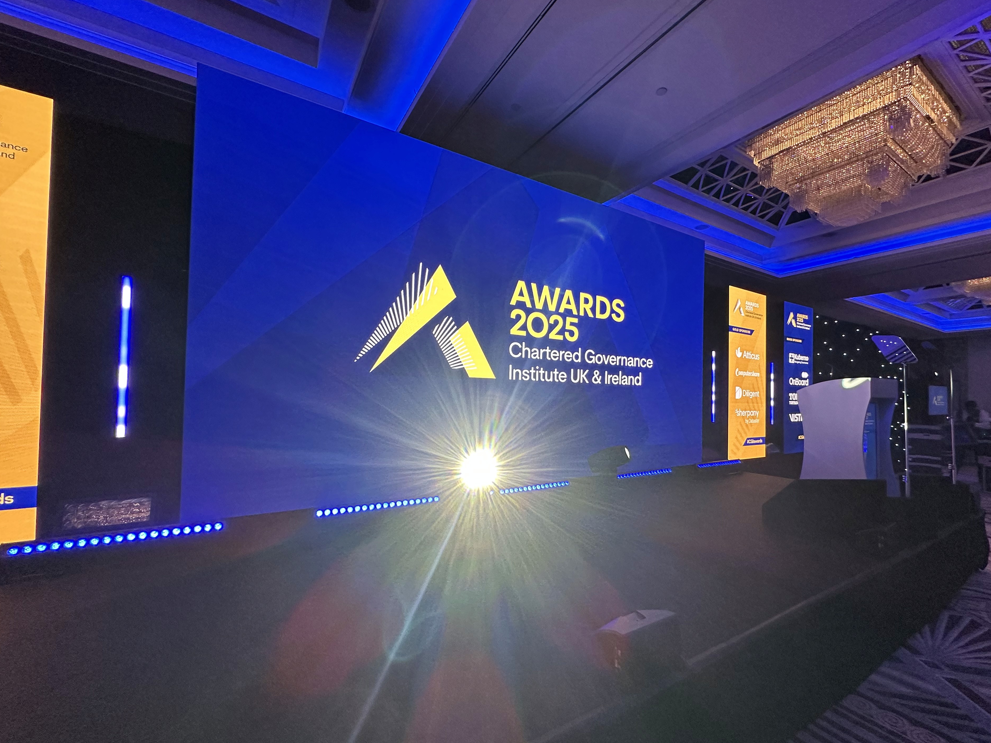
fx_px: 429
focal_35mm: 15
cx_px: 515
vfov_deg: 81.7
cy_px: 387
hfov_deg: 98.1
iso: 200
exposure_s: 1/81
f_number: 2.2
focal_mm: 2.22
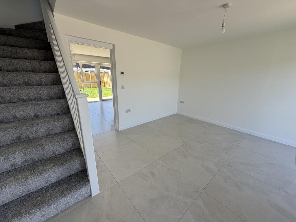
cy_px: 111
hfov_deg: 102.1
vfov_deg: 85.7
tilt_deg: -13.9
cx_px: 148
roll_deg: +0.8
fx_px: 120
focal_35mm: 14
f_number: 2.2
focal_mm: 2.22
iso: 64
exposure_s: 1/121
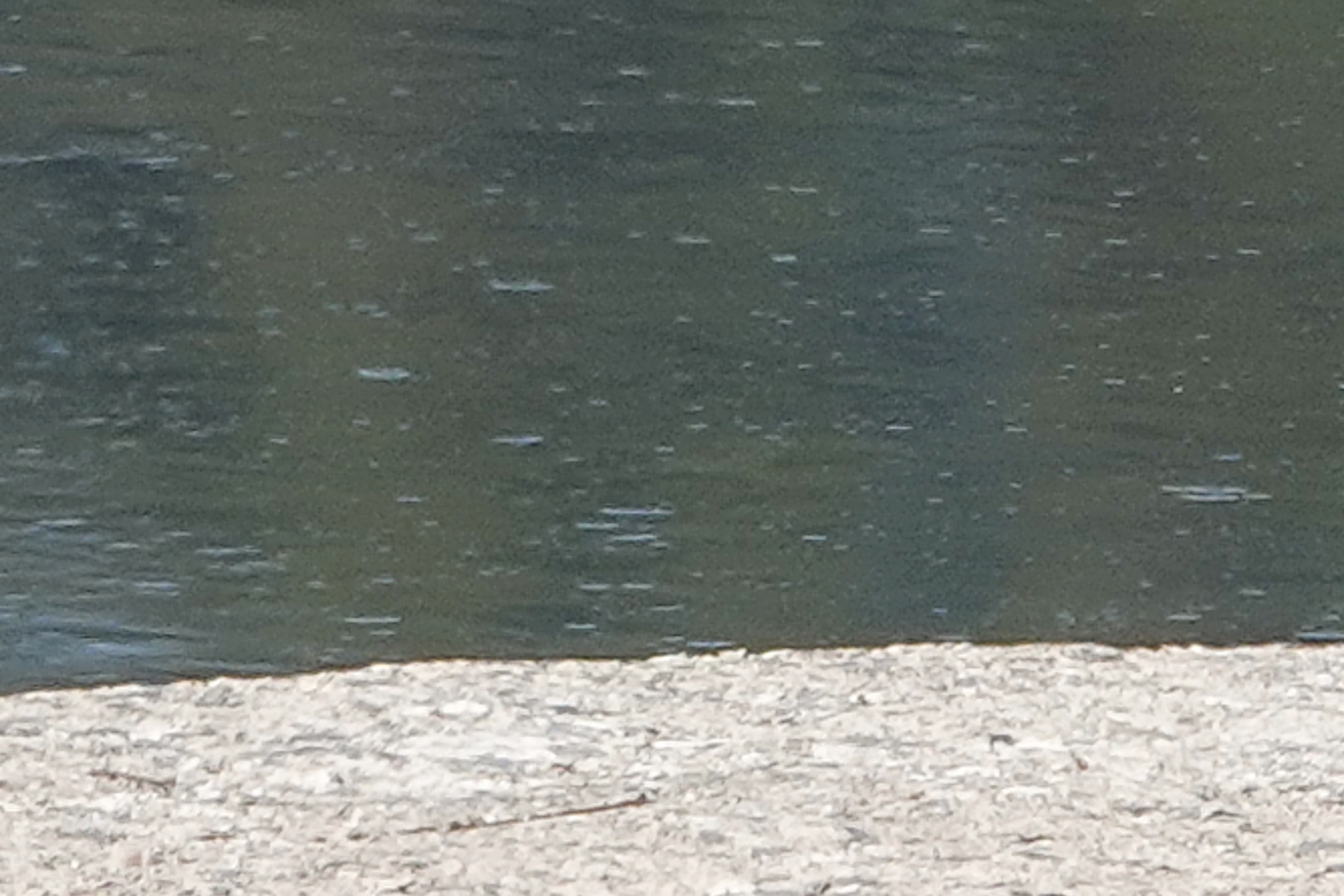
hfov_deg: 1.3
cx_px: 1636
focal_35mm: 1612
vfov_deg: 0.9
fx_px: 60191
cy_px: 442
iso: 100
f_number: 4
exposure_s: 1/640
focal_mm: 216.73
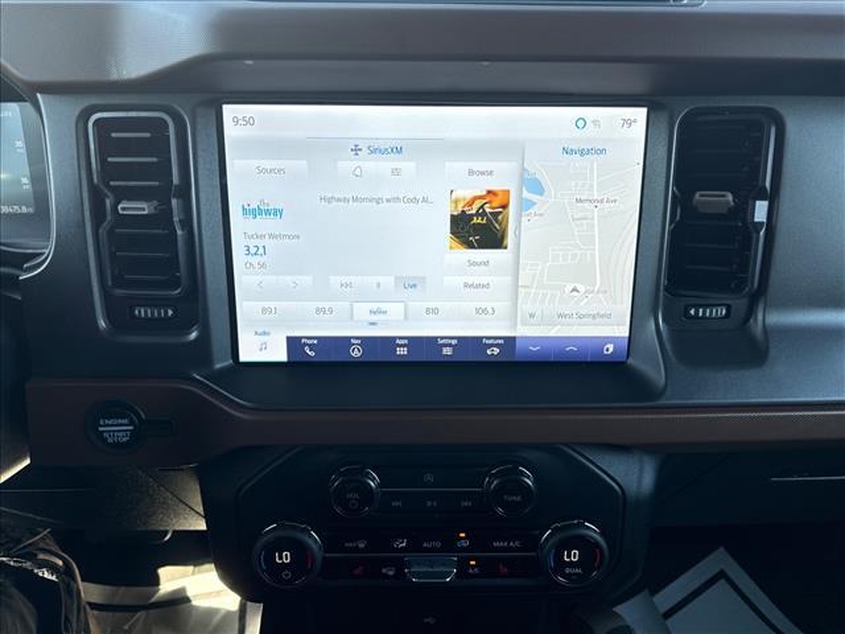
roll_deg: +0.1
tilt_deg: -23.6
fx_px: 586
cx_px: 422
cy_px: 317
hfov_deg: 71.6
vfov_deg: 56.8
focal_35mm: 24
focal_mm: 6.76
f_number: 1.78
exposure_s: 1/195
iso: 100
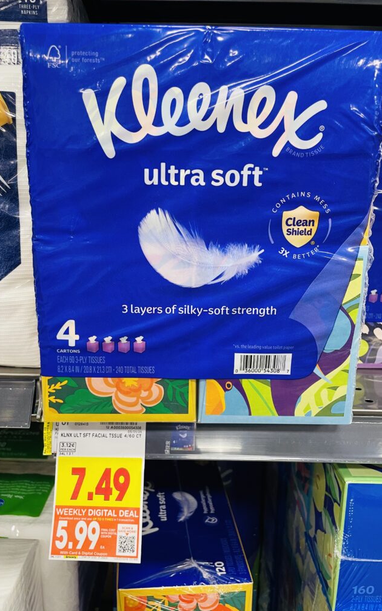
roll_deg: -0.6
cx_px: 179
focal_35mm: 28
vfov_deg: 66.5
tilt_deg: -13.7
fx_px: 466
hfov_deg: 44.5
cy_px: 306
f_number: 1.6
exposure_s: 1/60
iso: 125
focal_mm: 4.2
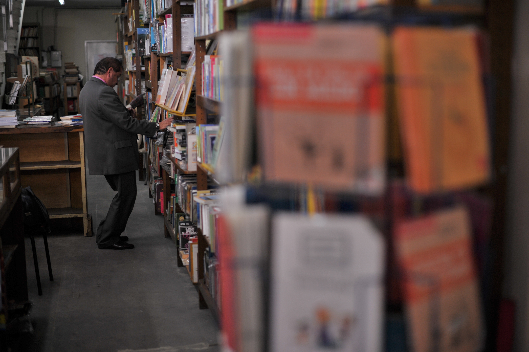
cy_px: 176
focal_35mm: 50
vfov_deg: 27.0
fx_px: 734
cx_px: 264
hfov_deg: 39.6
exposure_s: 1/125
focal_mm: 50
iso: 250
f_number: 2
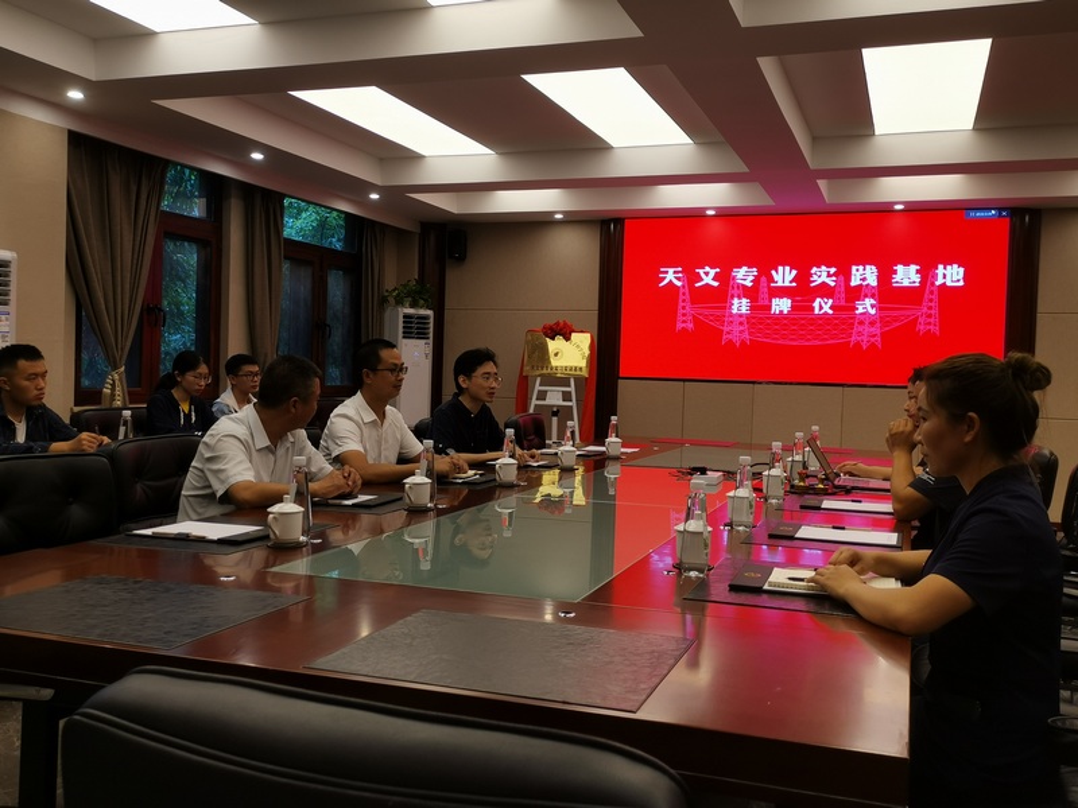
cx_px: 539
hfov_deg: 56.8
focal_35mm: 32
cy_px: 404
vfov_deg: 44.2
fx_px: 997
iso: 50
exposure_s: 1/100
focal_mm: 4.75
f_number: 1.8
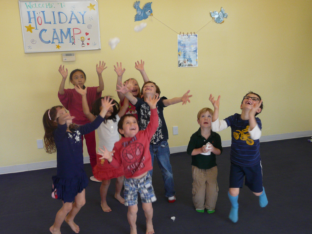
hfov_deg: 52.6
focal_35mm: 35
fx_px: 315
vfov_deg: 40.7
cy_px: 117
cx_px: 156
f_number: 2.8
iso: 200
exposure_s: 1/125
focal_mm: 4.6
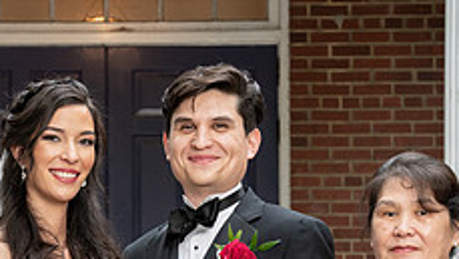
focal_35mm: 152
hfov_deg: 14.1
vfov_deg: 7.9
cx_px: 114
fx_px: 1851
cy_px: 320
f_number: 5.6
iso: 1250
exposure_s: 1/250
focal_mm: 57
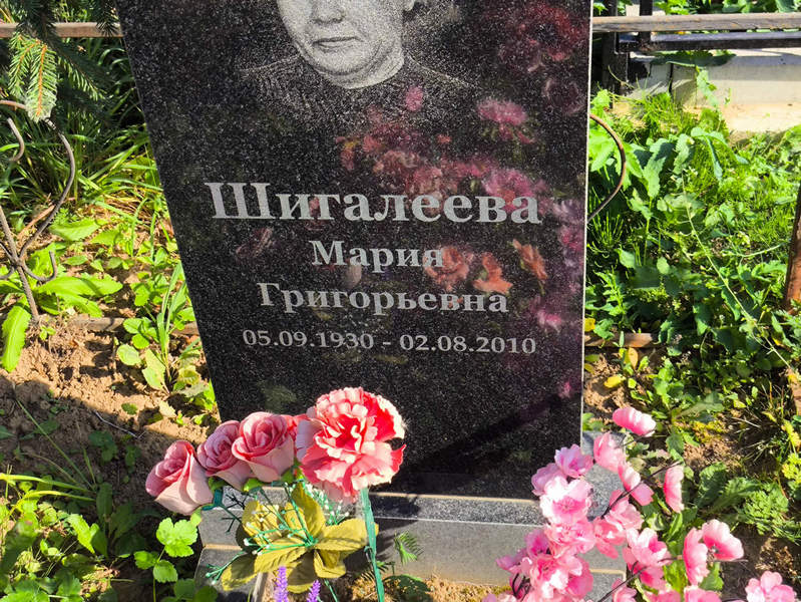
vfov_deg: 29.1
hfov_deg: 38.2
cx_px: 400
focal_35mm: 50
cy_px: 301
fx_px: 1158
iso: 50
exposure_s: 1/601
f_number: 1.7
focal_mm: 4.71
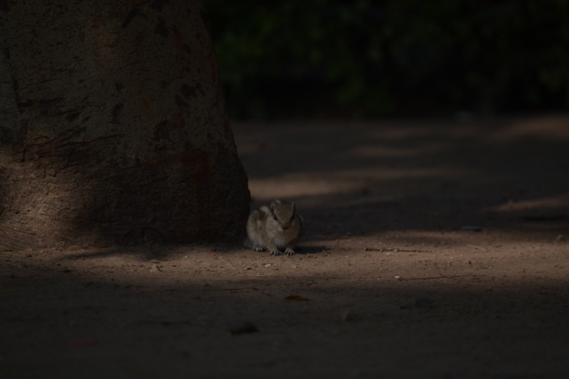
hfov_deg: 4.6
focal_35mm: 450
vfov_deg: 3.1
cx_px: 284
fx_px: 7111
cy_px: 190
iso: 400
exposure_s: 1/2500
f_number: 5.6
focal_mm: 300
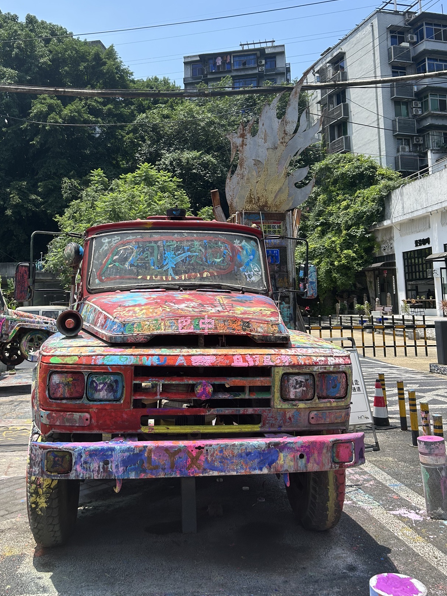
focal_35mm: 32
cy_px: 239
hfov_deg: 44.0
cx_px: 182
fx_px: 551
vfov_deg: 56.4
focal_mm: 5.7
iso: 50
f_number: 1.5
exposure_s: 1/3165
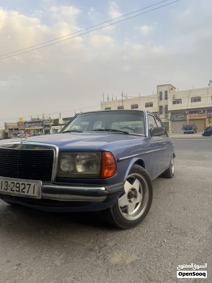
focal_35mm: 24
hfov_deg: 56.8
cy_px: 142
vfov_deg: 71.6
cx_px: 106
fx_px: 196
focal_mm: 6.76
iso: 64
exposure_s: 1/260
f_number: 1.78
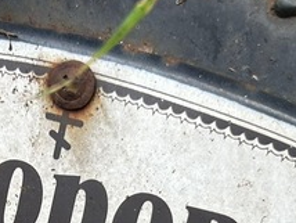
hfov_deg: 20.0
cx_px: 57
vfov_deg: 14.3
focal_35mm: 97
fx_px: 830
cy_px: 332
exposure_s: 1/135
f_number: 1.5
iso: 32
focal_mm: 5.7
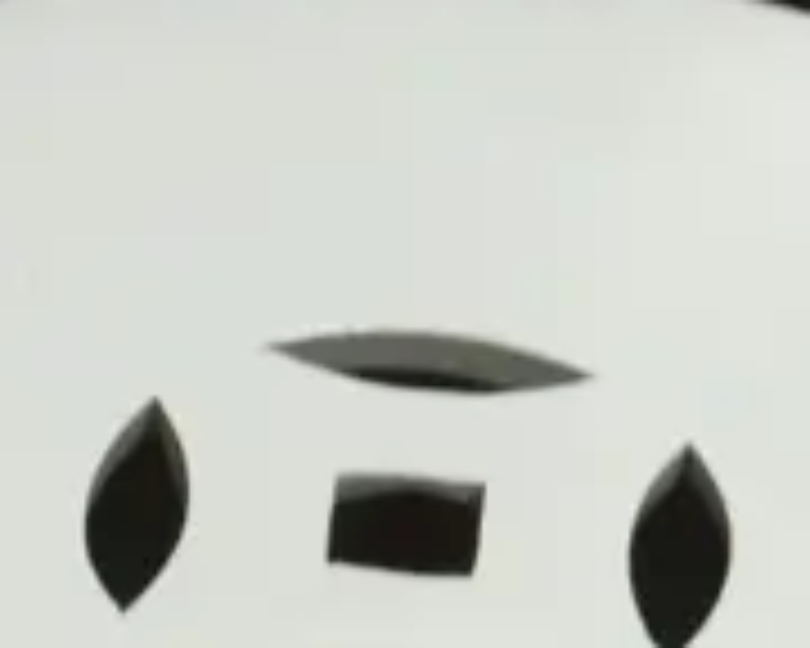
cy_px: 1962
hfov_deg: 5.6
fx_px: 8247
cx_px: 270
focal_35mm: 344
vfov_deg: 4.3
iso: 800
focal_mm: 31
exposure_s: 1/80
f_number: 6.3
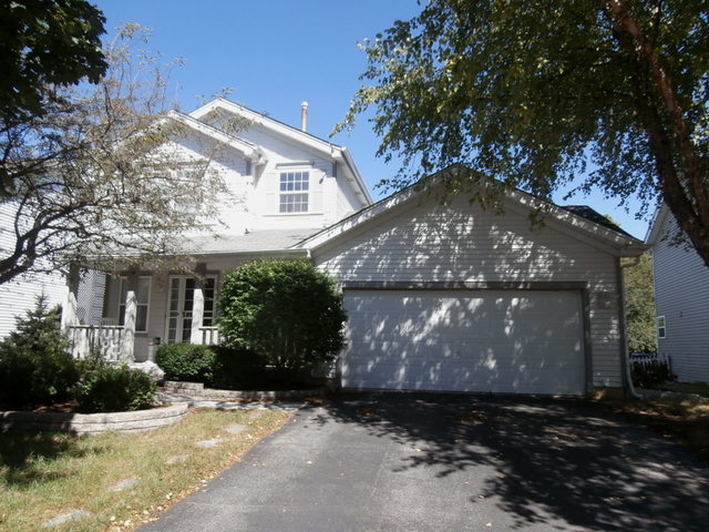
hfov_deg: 71.6
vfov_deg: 56.8
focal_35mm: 24
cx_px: 354
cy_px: 266
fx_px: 492
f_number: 3
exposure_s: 1/500
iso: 100
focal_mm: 4.2
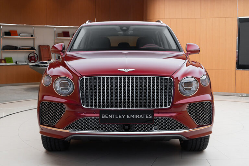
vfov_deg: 27.0
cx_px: 124
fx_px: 346
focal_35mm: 50
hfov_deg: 39.6
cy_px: 83
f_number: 8
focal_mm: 50
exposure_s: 1/125
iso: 1100
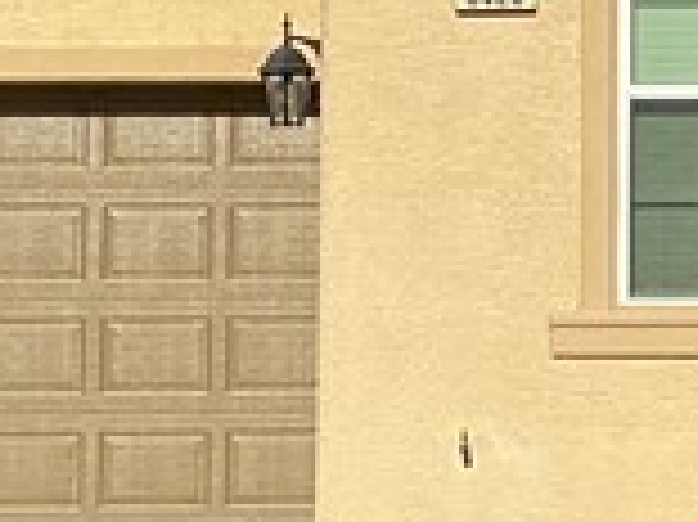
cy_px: -27
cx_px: 838
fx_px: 3869
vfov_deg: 7.7
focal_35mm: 192
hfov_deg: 10.2
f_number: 1.8
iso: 25
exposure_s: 1/2141
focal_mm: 3
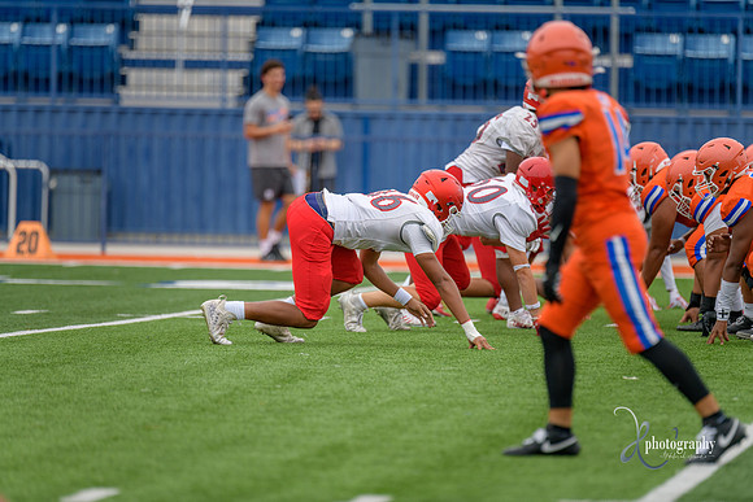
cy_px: 251
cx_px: 376
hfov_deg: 6.9
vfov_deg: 4.6
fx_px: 6276
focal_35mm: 300
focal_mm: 300
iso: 320
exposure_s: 1/500
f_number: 2.8
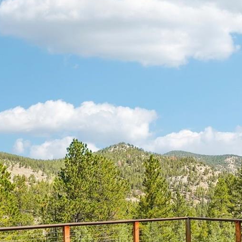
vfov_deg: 39.8
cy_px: 202
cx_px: 186
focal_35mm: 40
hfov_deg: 40.5
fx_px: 316
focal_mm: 10
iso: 400
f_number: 8
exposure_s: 1/1000
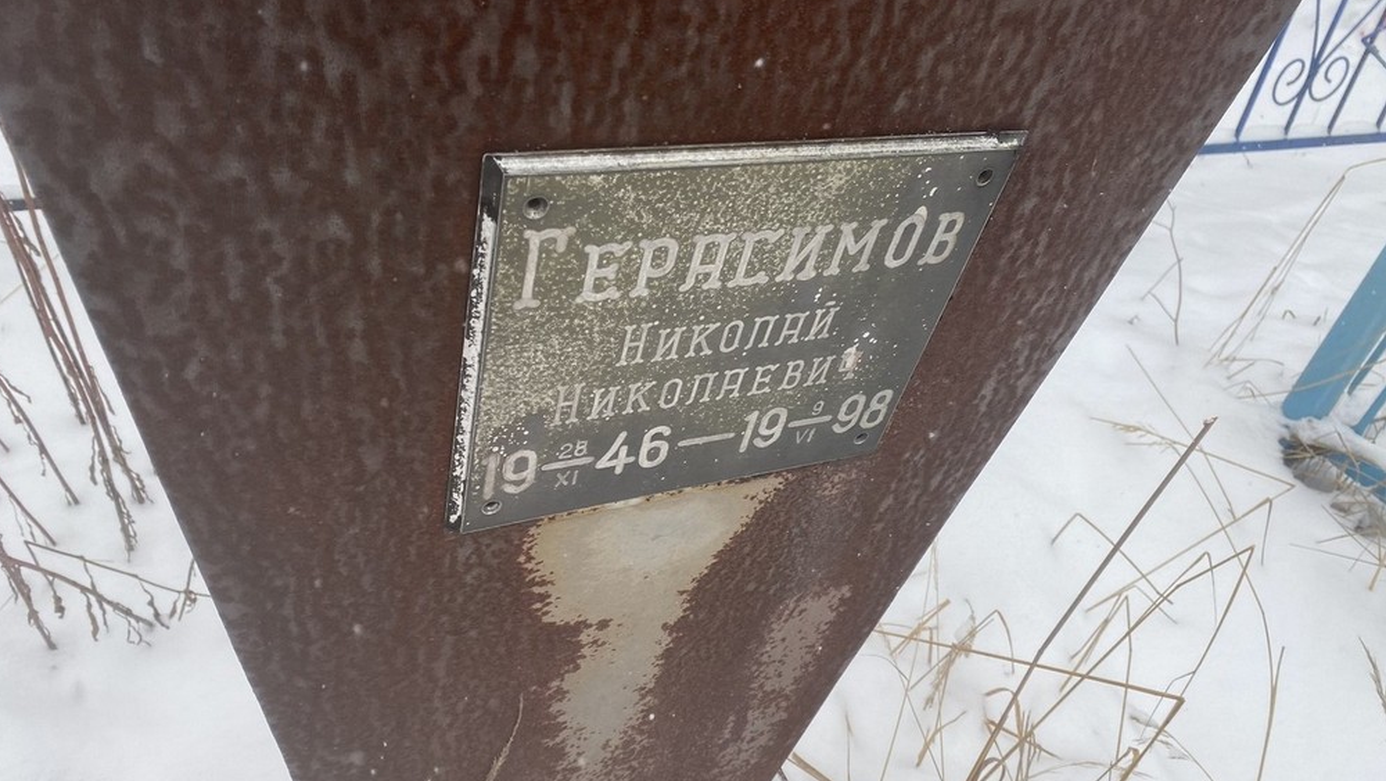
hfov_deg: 66.1
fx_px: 1066
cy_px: 415
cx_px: 700
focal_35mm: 29
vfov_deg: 40.2
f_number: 1.8
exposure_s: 1/253
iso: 32
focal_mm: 4.25
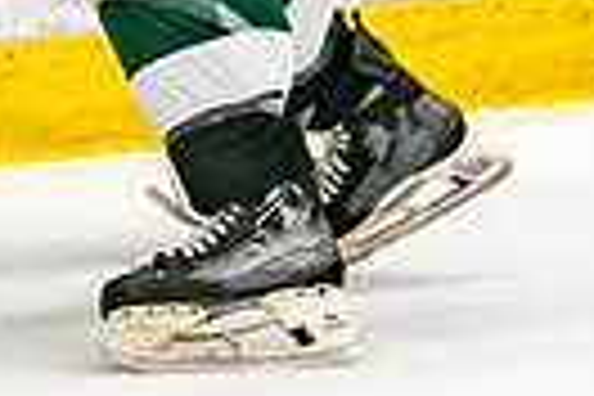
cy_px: -371
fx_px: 11137
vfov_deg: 2.0
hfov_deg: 3.1
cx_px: 255
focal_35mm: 675
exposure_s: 1/640
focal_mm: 88
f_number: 2.8
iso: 2000
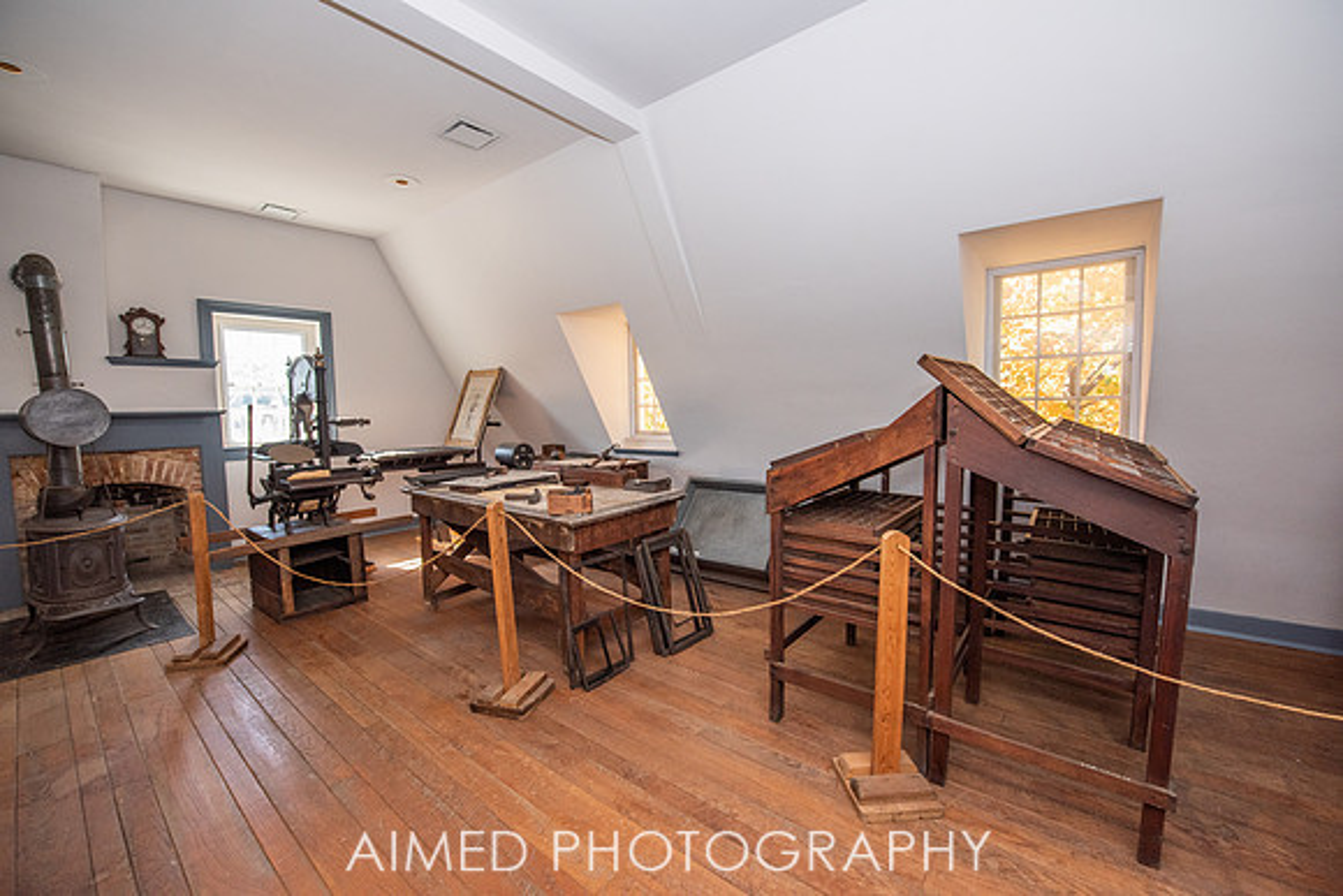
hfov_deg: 104.2
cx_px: 672
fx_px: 522
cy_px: 448
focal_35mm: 14
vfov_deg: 81.2
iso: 1000
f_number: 5
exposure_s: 1/250
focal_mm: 14
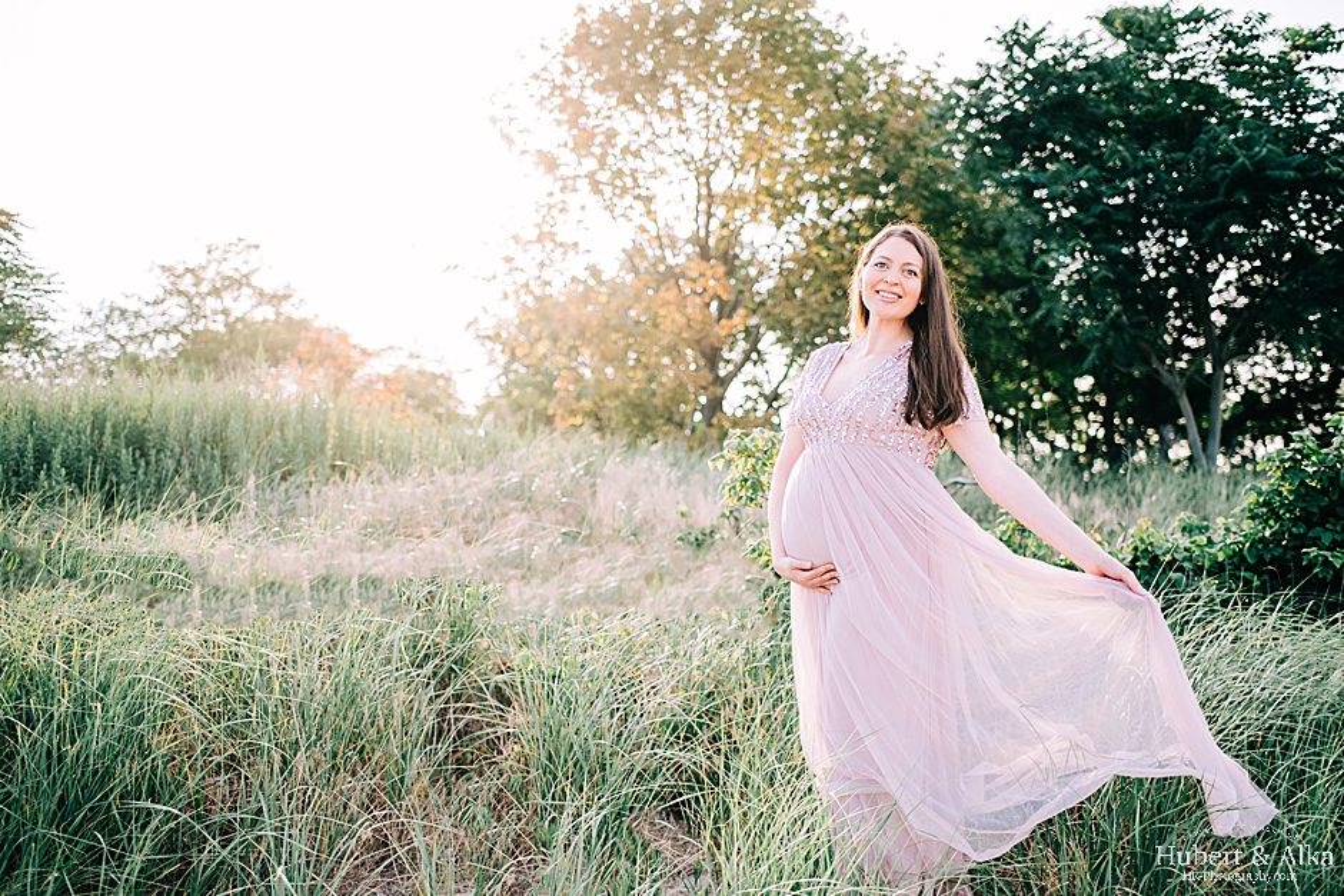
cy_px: 448
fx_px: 1307
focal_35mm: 35
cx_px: 672
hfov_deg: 54.4
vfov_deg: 37.9
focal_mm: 35
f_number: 1.8
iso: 640
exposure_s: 1/4000
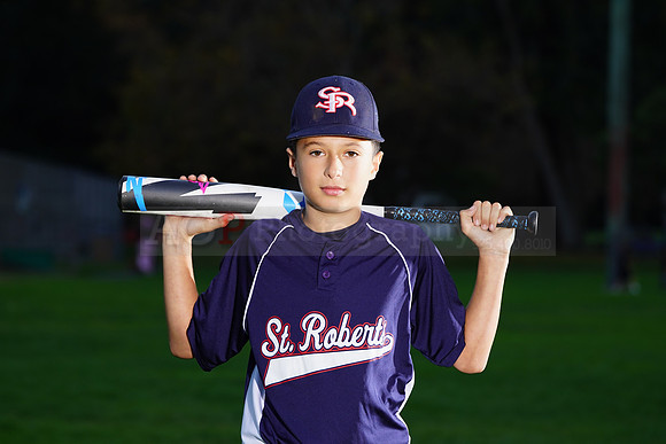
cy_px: 222
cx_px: 333
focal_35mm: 185
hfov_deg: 11.1
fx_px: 3423
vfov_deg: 7.4
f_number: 7.1
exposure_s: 1/160
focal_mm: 185
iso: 320
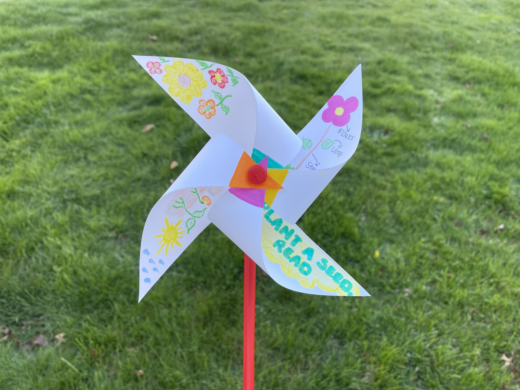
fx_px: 391
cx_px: 260
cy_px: 195
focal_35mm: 26
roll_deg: -2.7
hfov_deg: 67.3
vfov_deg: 53.1
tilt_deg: -39.2
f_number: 1.8
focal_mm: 4.25
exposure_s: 1/226
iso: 32
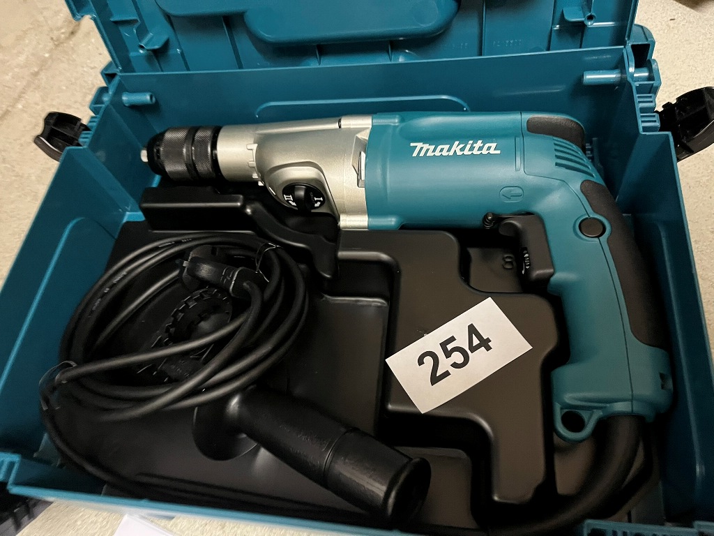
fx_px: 536
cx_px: 357
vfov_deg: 53.1
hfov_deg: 67.3
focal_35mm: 26
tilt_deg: -60.4
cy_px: 268
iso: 500
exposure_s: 1/25
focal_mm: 5.1
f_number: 1.6
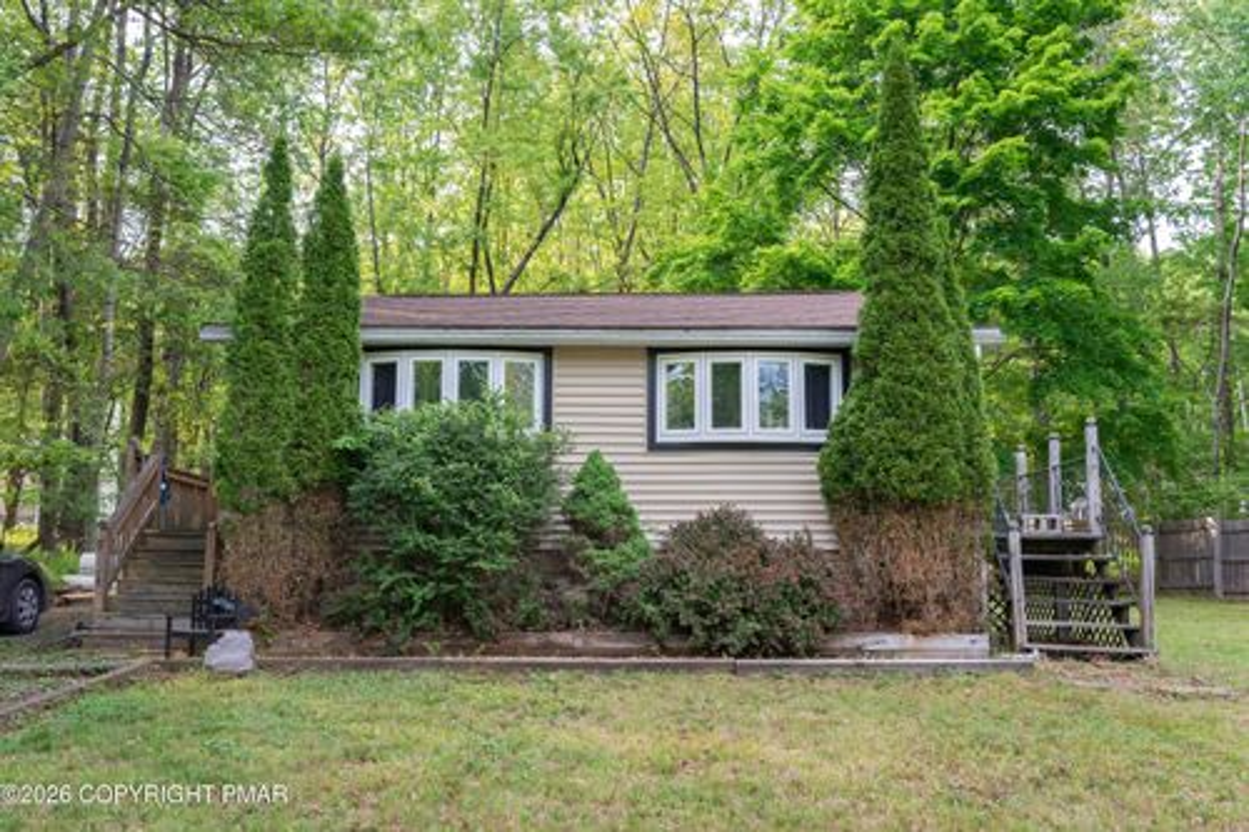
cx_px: 624
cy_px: 416
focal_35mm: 33
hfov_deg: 57.2
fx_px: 1144
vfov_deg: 39.9
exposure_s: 1/200
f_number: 5.6
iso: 500
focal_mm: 33
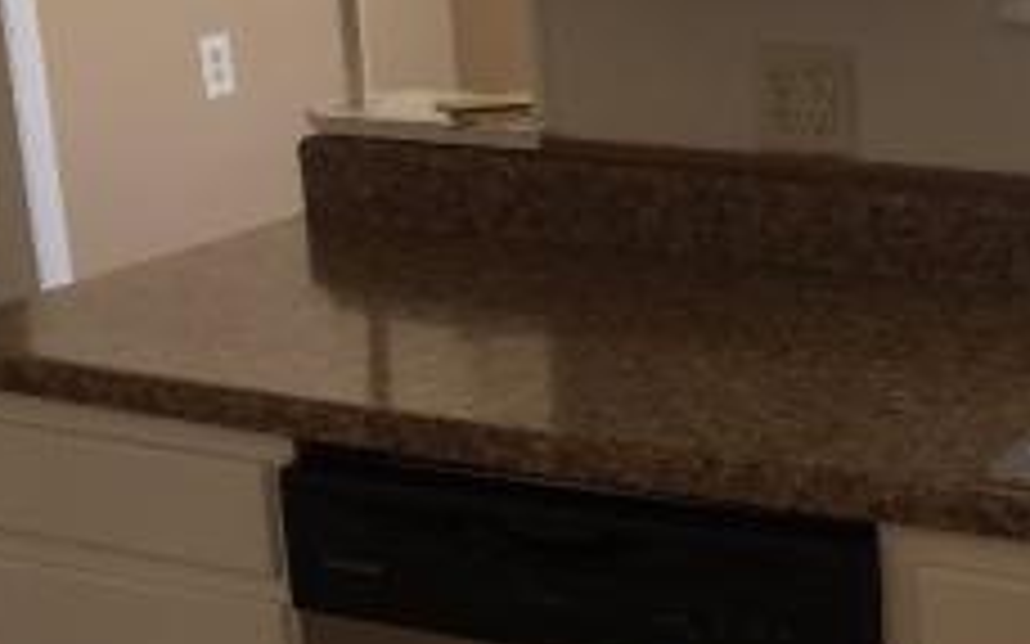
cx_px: 1048
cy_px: 351
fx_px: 2413
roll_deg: +0.2
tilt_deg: -15.8
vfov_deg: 15.2
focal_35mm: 86
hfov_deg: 23.0
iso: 32
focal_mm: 4.15
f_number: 2.2
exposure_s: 1/120
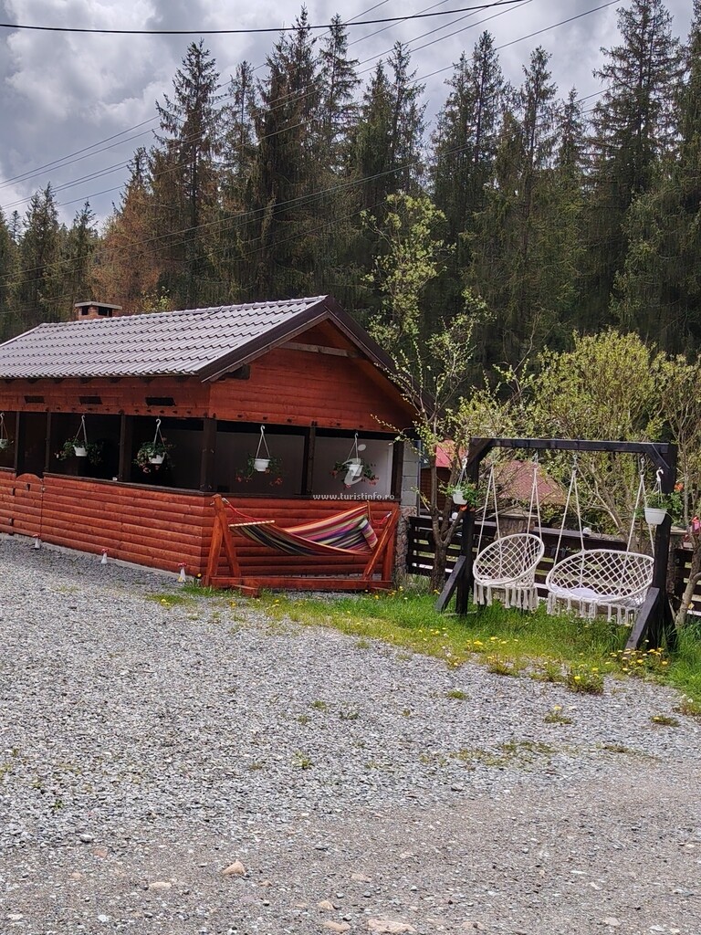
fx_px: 1134
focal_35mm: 42
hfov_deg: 34.3
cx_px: 350
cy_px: 468
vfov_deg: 44.8
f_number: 1.75
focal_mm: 5.25
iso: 101
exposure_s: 1/1122
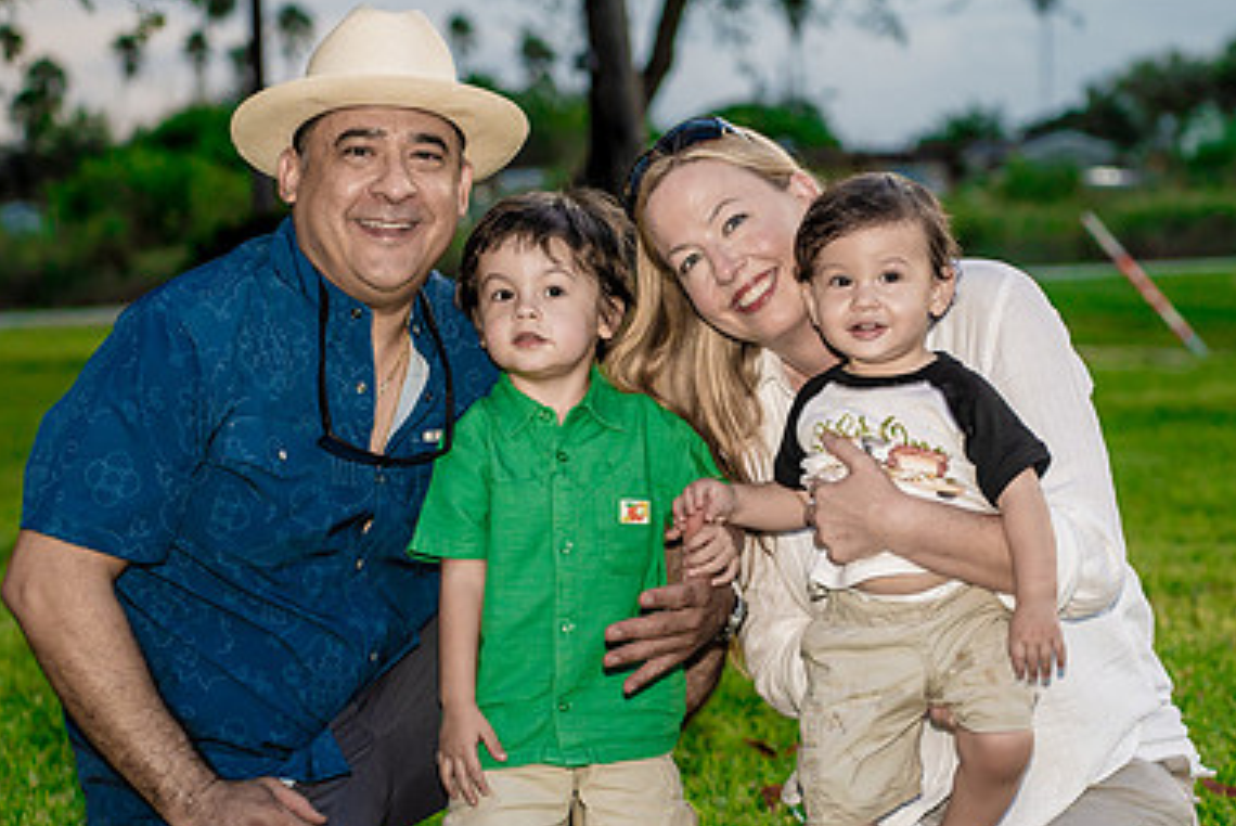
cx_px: 759
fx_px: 3986
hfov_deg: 17.6
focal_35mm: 116
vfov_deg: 11.8
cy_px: 524
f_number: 3.2
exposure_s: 1/250
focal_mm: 66
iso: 1250
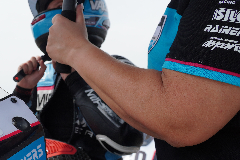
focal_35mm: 45
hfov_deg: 41.3
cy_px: 79
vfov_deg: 29.9
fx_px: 300
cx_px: 41
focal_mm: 18
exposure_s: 1/640
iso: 100
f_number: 4.5
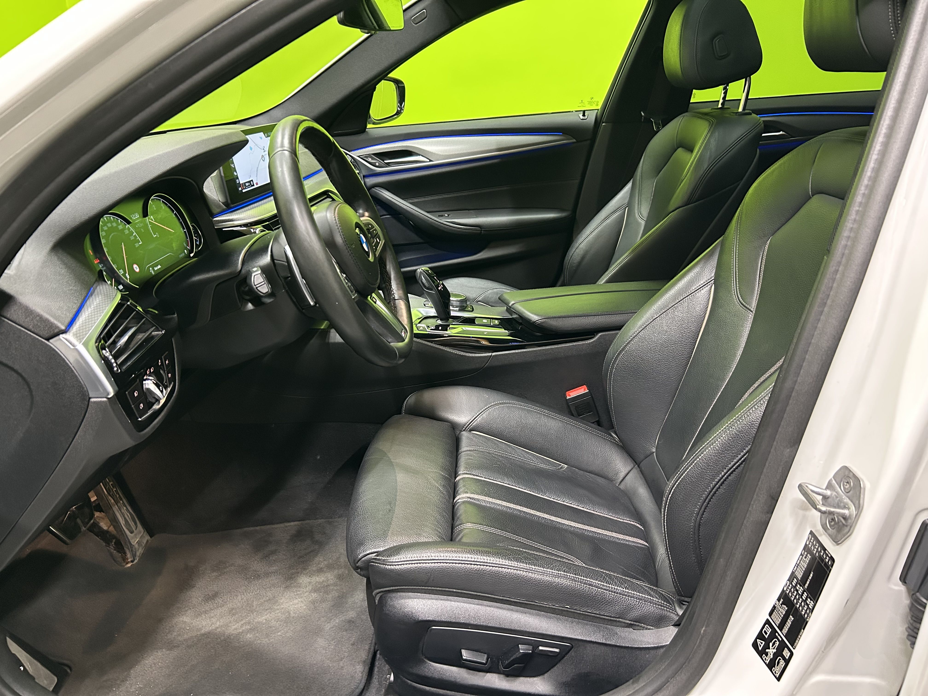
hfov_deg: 67.3
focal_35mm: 26
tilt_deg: -22.9
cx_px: 464
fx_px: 697
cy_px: 348
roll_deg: +1.8
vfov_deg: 53.1
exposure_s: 1/49
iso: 400
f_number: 1.5
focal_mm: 5.7
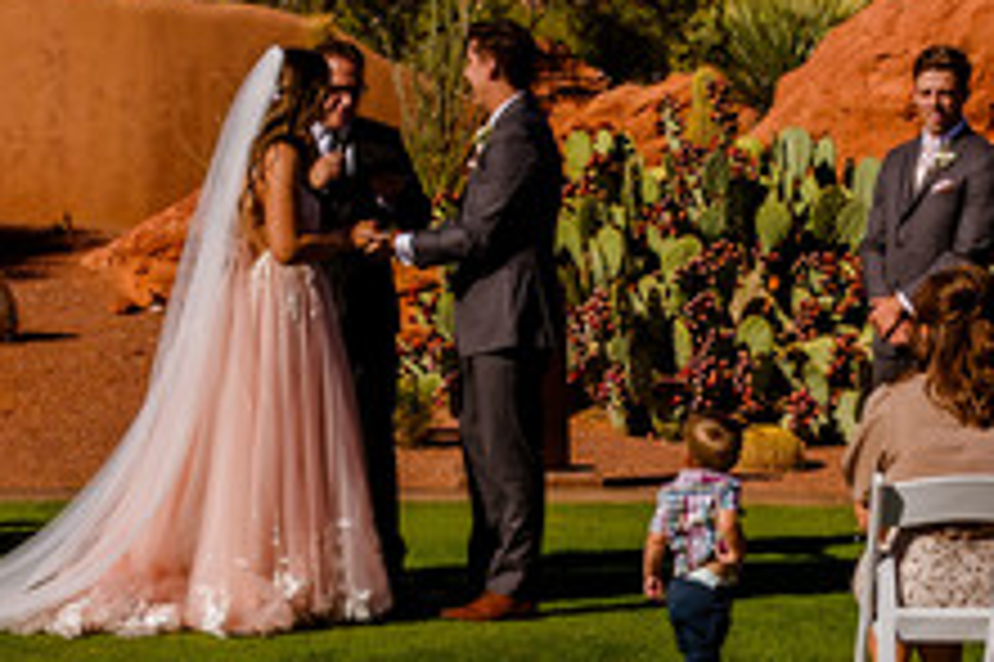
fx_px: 3614
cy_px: 546
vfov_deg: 10.4
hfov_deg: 15.6
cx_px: 222
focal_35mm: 131
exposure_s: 1/320
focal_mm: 24
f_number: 11
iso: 125
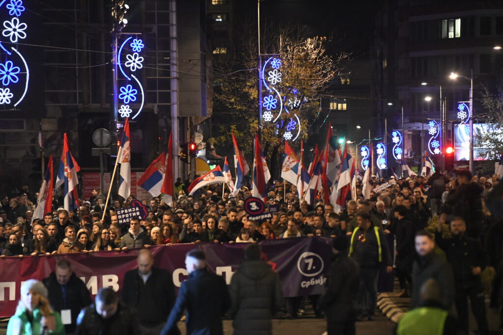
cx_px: 252
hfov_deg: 10.3
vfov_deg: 6.9
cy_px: 168
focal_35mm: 200
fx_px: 2795
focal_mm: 200
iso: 10000
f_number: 4
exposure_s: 1/160
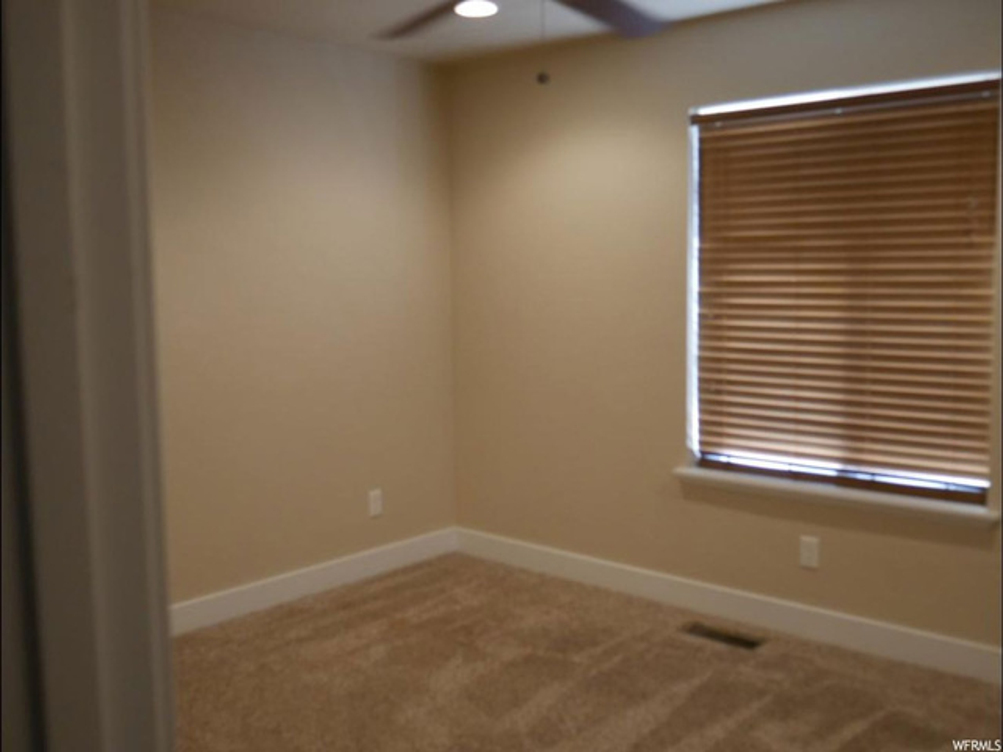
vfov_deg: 39.7
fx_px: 1043
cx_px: 502
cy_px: 376
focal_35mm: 36
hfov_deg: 51.4
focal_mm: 18
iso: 1250
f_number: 4
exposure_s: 1/60
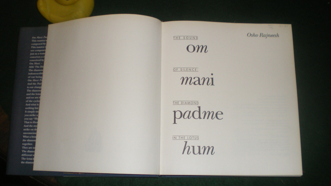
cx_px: 168
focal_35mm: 42
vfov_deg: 28.3
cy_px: 87
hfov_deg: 48.4
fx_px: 369
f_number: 3.1
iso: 200
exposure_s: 1/50
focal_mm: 6.3
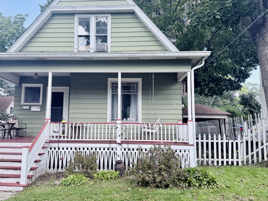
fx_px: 240
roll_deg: -1.2
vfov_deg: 45.4
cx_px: 117
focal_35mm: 31
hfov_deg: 58.2
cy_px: 100
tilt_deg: +6.7
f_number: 1.78
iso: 100
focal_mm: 6.76
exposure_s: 1/765
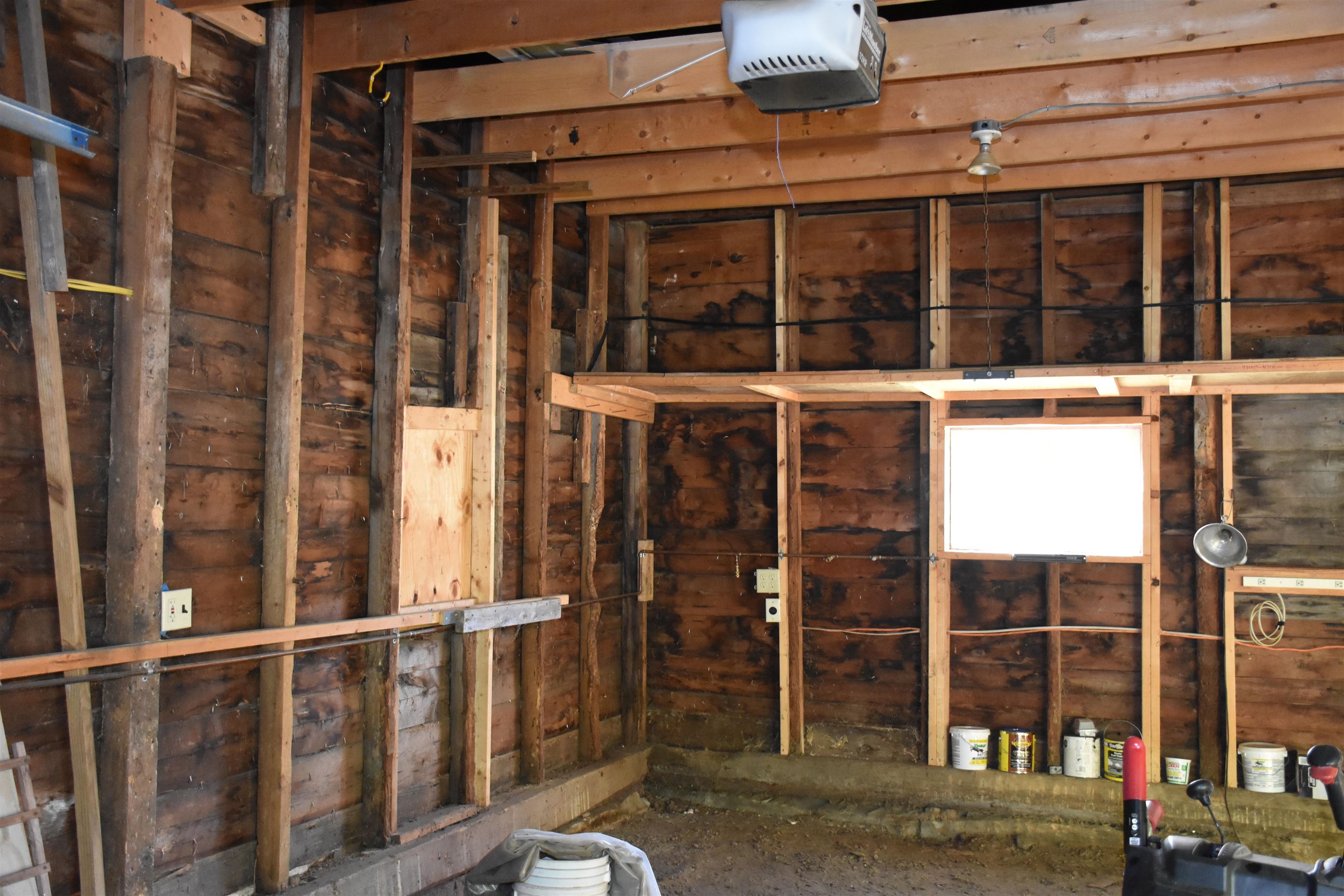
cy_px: 448
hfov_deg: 55.1
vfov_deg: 38.4
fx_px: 1288
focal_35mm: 34
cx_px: 672
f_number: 4
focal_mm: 23
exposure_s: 1/60
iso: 3200
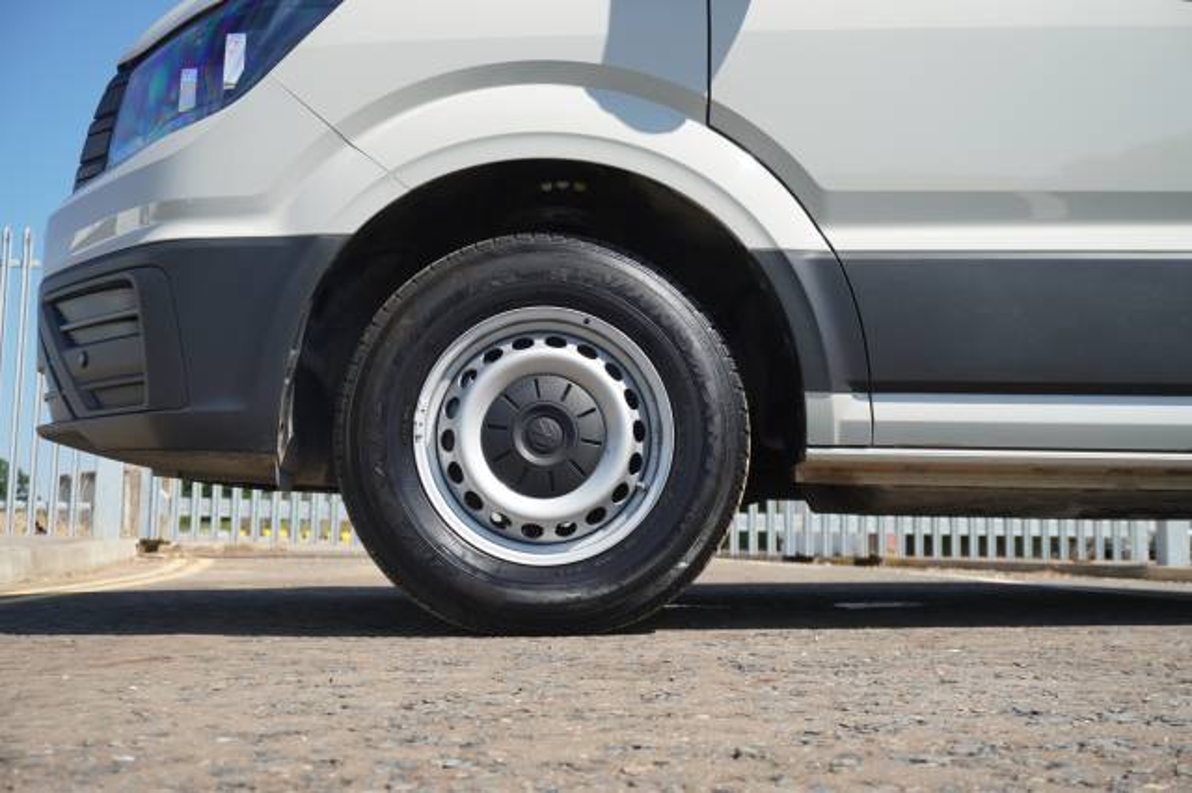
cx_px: 596
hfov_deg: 42.3
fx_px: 1539
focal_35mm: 46
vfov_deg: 28.9
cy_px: 396
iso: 100
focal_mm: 31
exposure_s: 1/160
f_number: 5
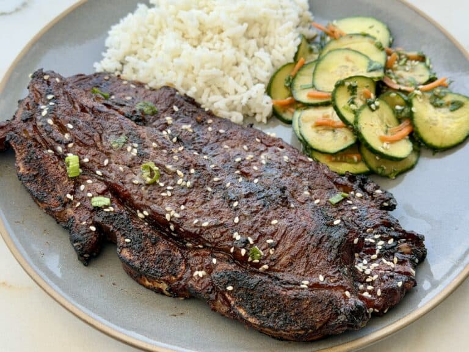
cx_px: 234
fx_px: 650
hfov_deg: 39.7
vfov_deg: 30.3
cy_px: 176
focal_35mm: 48
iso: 64
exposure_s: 1/837
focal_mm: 6.76
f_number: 1.78
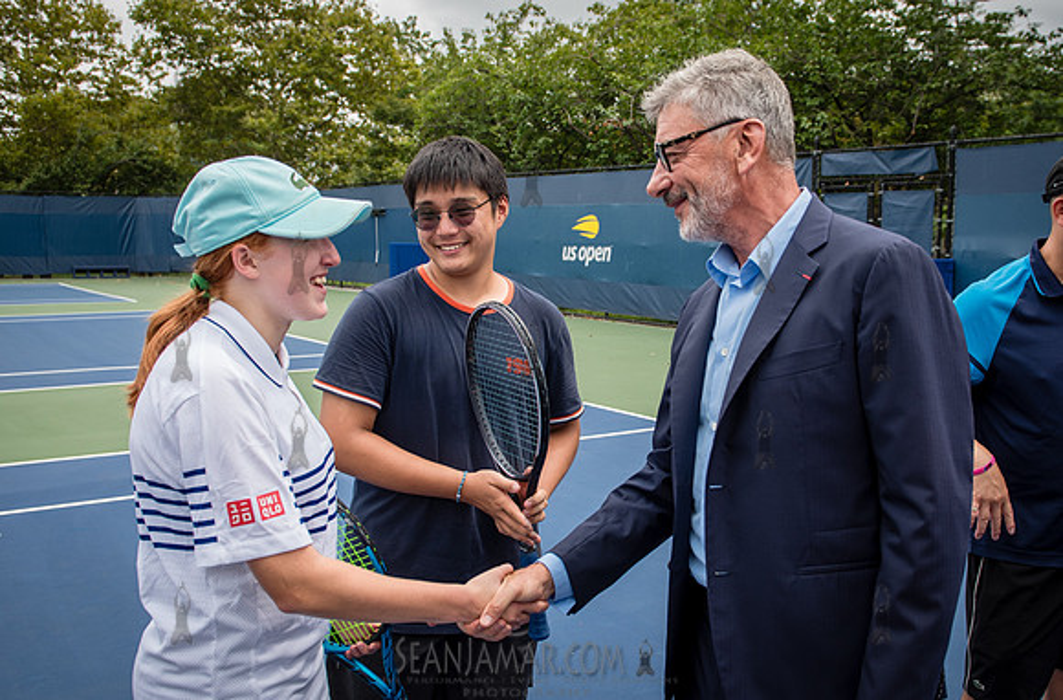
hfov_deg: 53.3
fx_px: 1052
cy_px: 364
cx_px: 620
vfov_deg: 36.8
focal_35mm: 36
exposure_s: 1/800
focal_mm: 26
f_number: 4
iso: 200
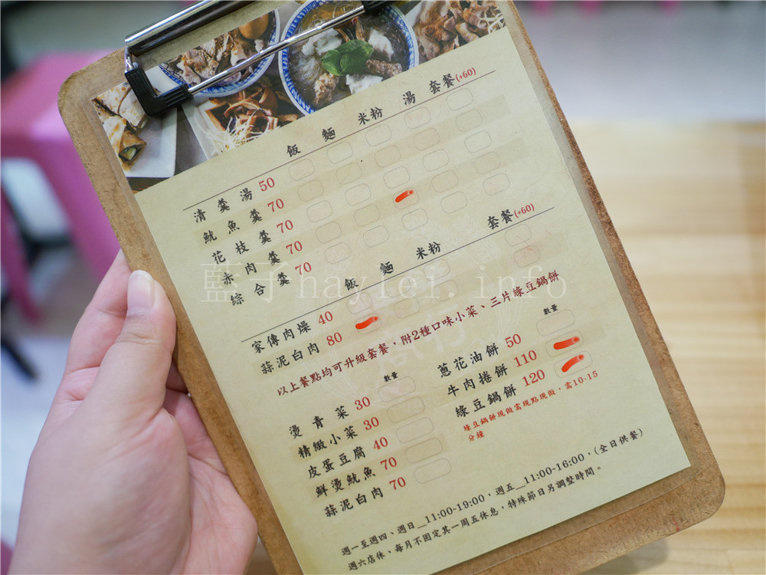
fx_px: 664
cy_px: 288
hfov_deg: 60.0
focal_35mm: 30
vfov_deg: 46.8
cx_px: 383
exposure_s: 1/60
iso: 400
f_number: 1.7
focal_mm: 15
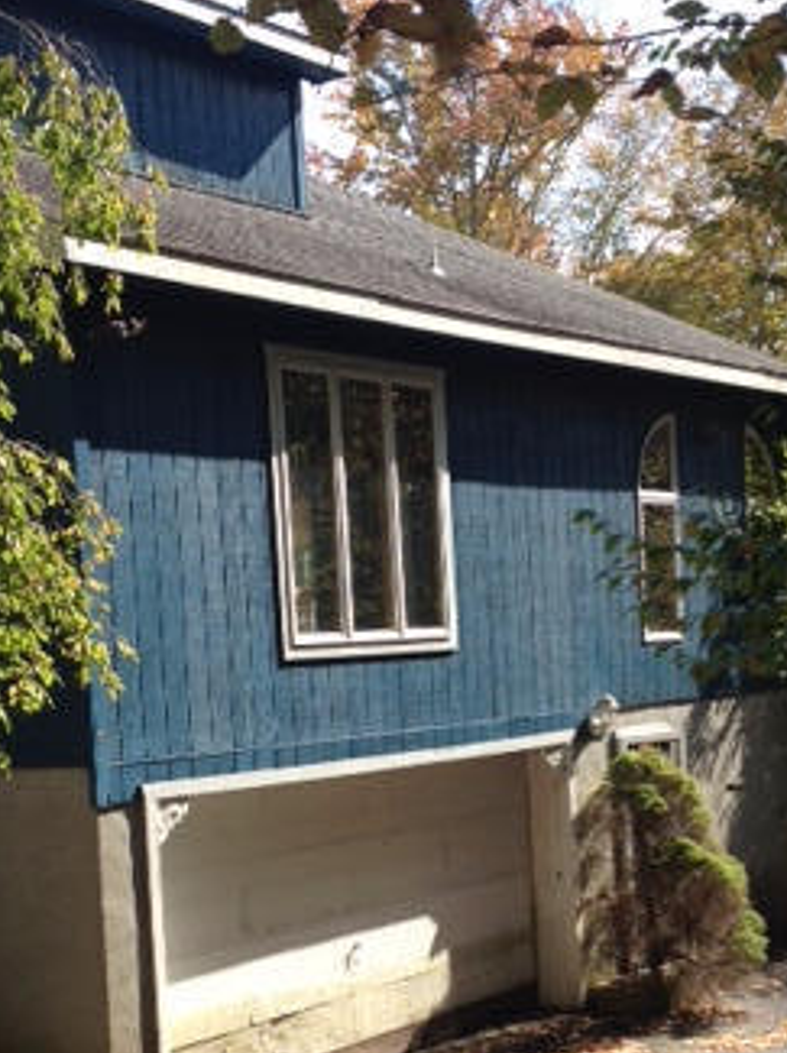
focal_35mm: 69
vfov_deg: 28.0
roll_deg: +2.4
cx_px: 356
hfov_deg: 21.3
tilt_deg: -2.2
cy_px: 690
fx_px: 2096
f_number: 2.4
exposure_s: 1/681
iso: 50
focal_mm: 4.28
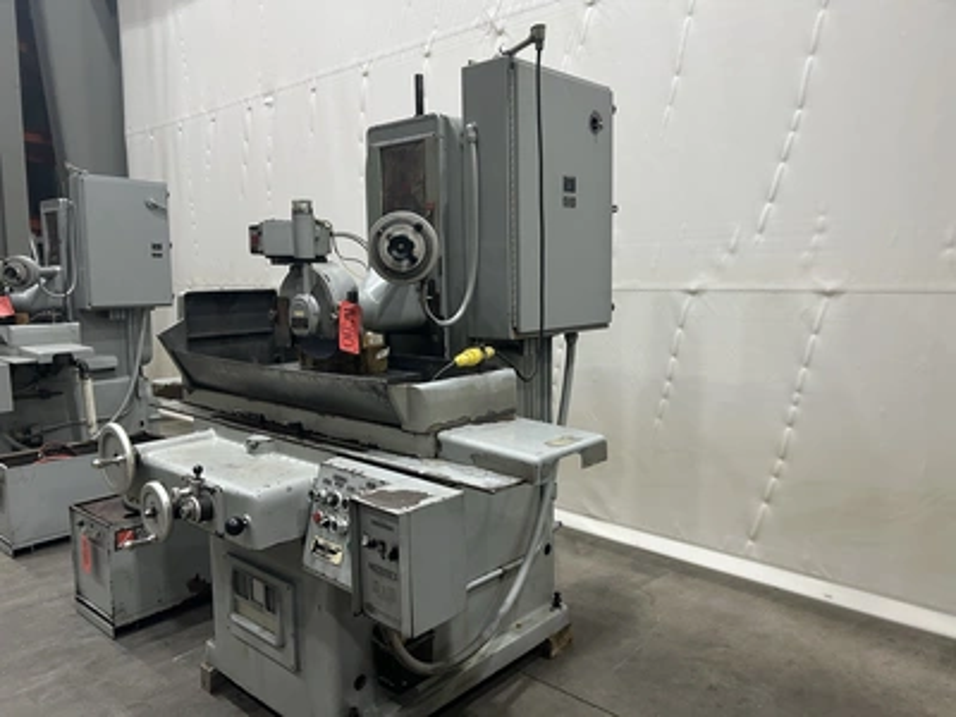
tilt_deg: -6.0
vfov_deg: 53.1
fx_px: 718
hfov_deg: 67.3
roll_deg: +0.3
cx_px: 478
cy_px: 358
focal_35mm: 26
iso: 160
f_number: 1.5
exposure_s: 1/60
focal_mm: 5.7
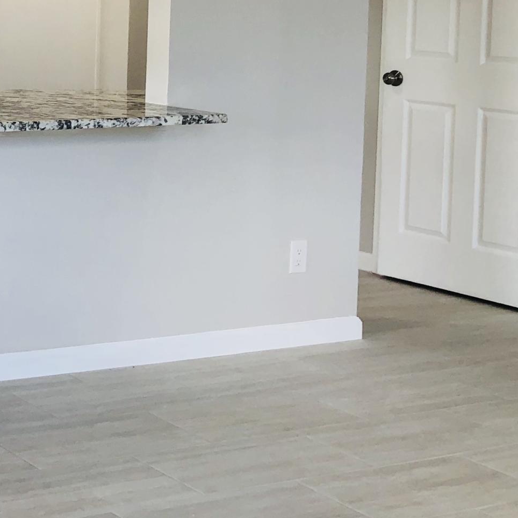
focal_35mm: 77
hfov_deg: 19.7
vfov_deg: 21.9
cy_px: 50
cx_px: -248
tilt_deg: -3.4
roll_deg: -1.4
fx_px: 1304
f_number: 1.8
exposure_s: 1/120
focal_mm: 4
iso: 40
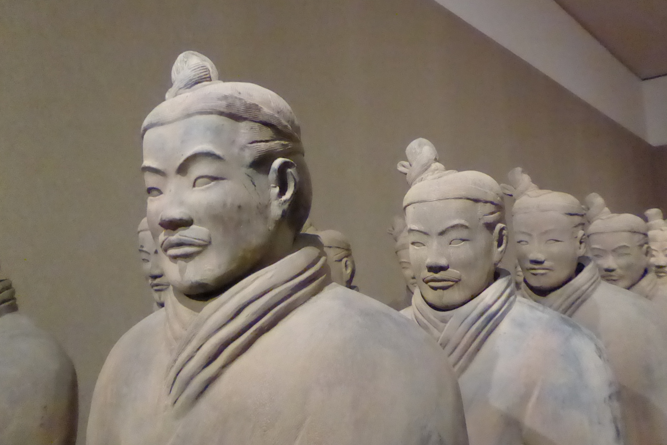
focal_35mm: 36
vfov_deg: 36.9
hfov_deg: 53.1
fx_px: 667
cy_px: 225
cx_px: 330
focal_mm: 5.8
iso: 3200
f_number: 3.6
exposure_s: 1/25
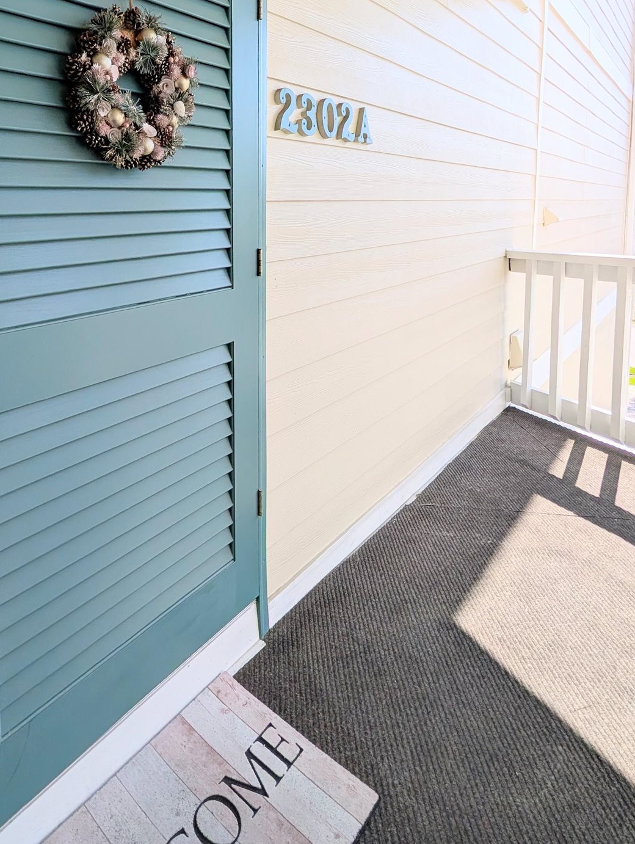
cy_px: 247
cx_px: 205
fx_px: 488
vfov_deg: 77.6
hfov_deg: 64.2
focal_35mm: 20
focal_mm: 2.02
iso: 53
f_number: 1.7
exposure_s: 1/1887
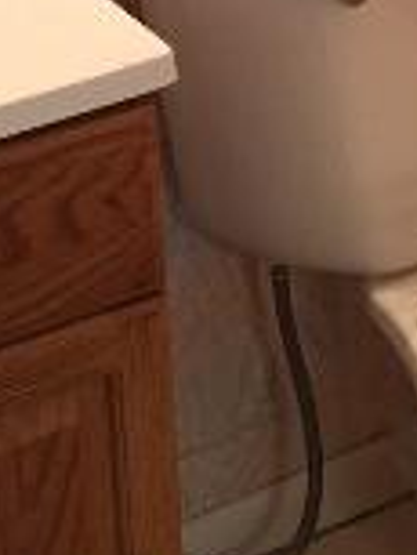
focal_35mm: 121
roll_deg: +1.7
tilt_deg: -17.2
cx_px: 326
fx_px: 1941
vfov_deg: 15.1
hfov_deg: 12.2
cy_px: -265
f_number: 2.2
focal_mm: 4.15
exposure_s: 1/30
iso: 100
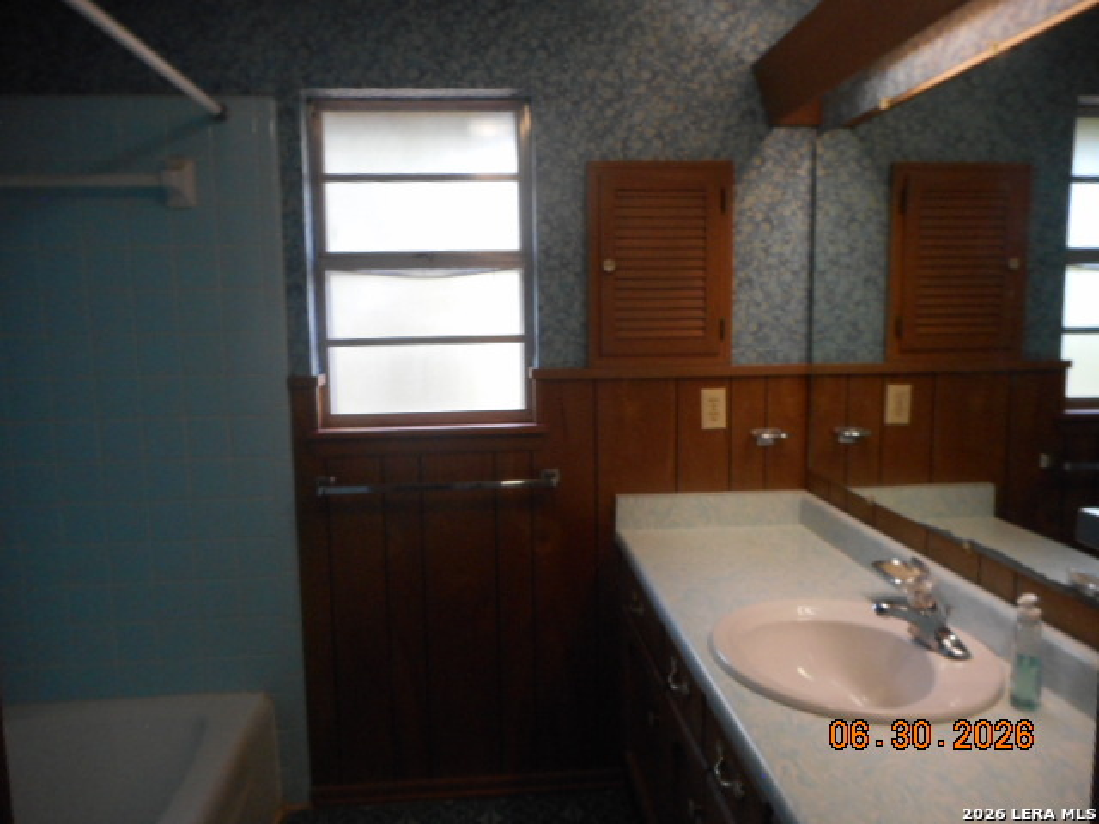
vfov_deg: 54.9
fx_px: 794
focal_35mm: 25
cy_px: 412
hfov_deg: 69.4
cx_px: 550
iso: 280
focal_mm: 4.5
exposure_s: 1/30
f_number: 3.7
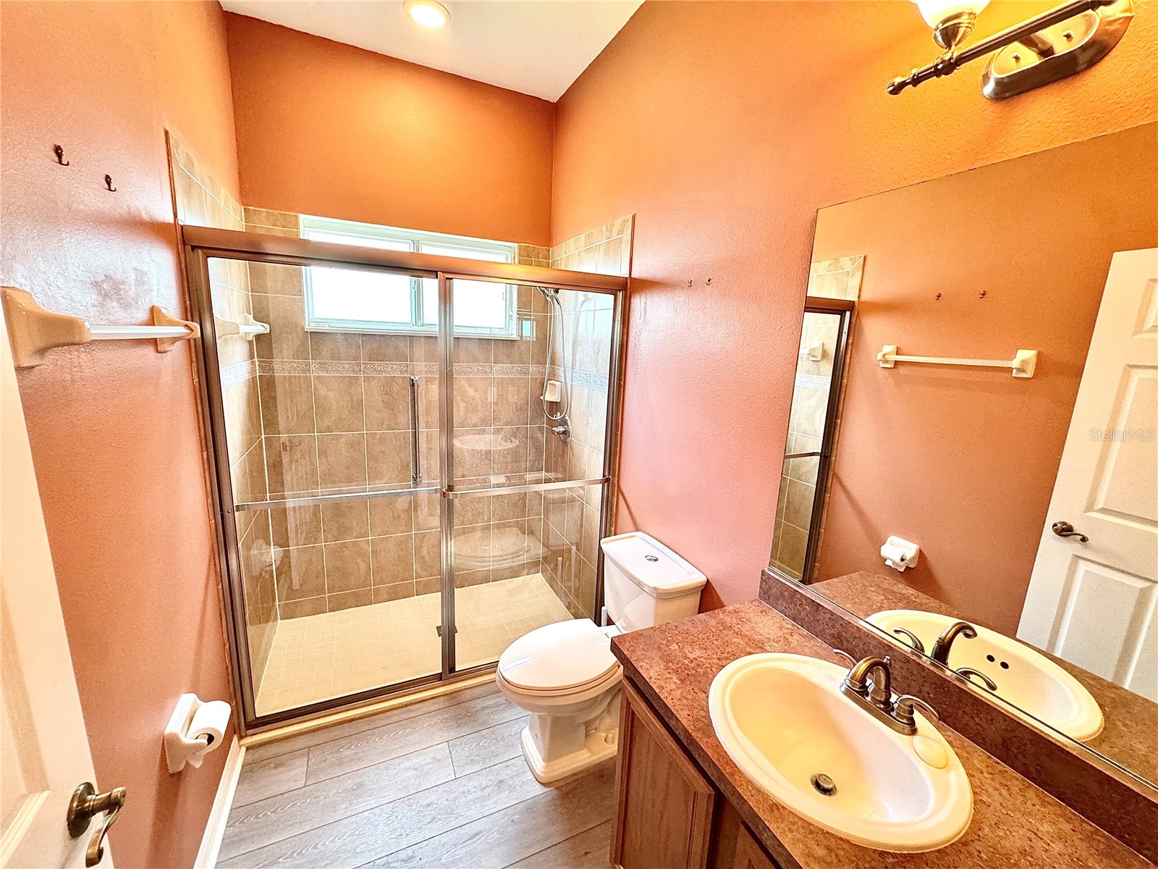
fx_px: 468
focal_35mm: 14
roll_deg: -3.0
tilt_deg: -12.0
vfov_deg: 85.7
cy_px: 434
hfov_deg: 102.1
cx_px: 579
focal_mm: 2.22
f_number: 2.2
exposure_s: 1/60
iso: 500
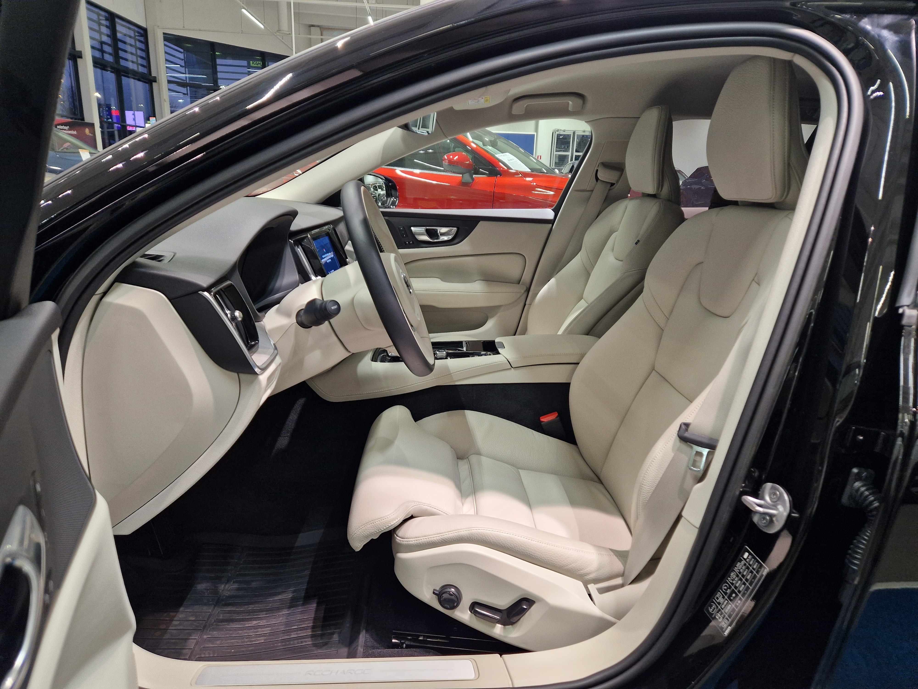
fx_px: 610
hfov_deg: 73.9
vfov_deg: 58.9
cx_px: 459
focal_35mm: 23
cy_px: 344
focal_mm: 5.4
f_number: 1.8
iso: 160
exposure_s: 1/100
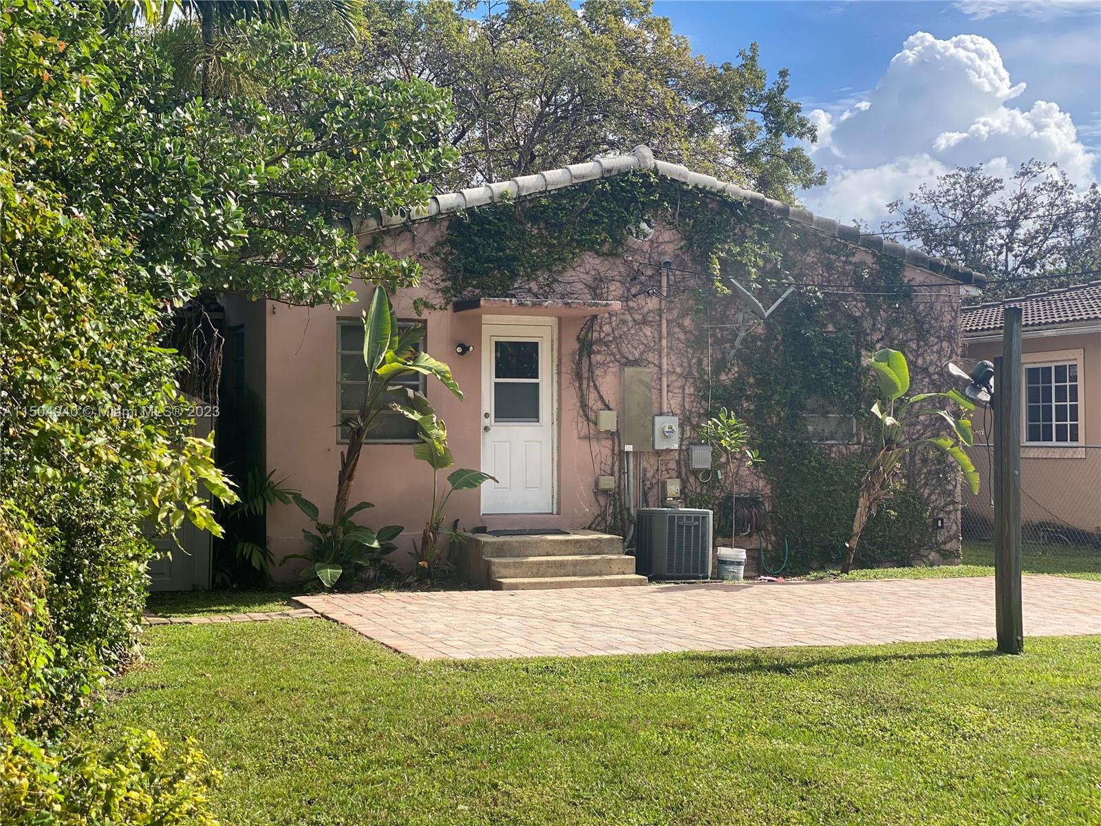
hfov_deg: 36.8
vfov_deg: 28.0
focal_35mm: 52
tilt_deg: +1.2
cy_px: 413
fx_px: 1654
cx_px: 550
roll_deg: -0.4
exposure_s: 1/1089
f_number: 2
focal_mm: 6
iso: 20
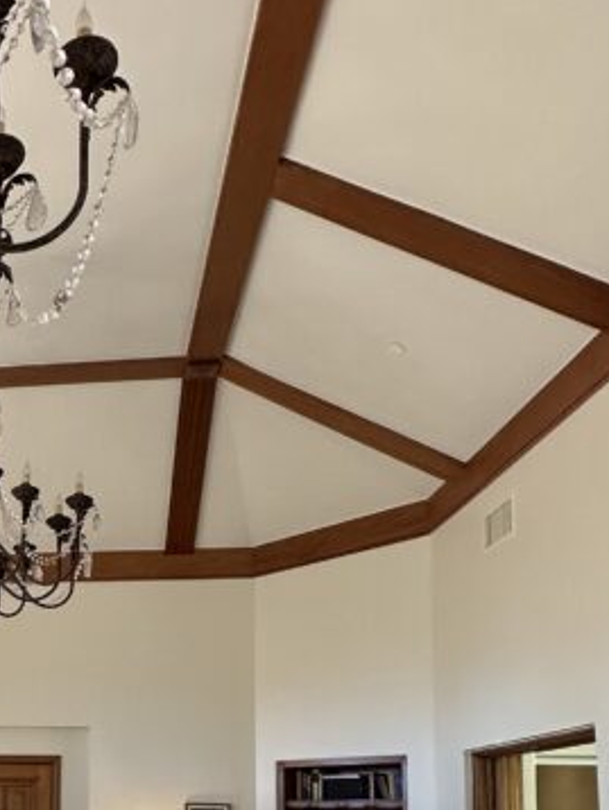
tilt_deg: +5.4
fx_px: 937
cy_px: 740
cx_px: -95
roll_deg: -1.4
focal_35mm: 40
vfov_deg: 42.6
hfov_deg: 31.1
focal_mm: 2.22
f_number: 2.2
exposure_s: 1/120
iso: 160
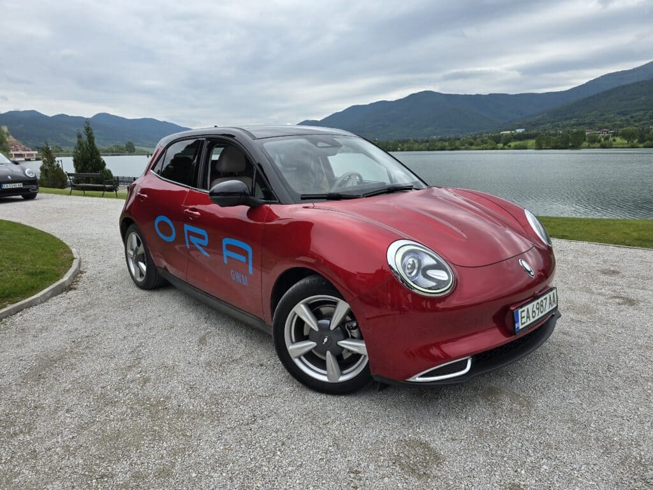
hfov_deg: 73.9
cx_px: 326
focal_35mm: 23
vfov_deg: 58.9
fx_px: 434
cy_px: 245
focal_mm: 6.3
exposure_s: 1/664
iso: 12
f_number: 1.7
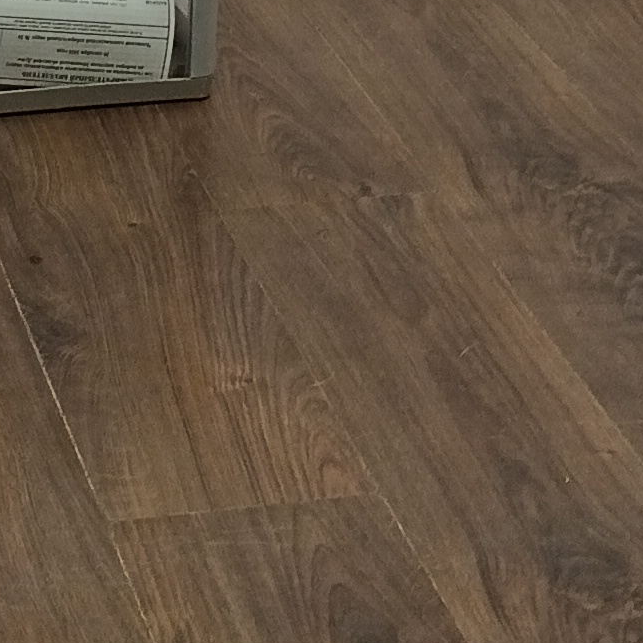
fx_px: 2774
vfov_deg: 11.4
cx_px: 35
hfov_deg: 13.1
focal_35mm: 132
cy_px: -783
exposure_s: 1/50
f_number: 1.75
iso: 792
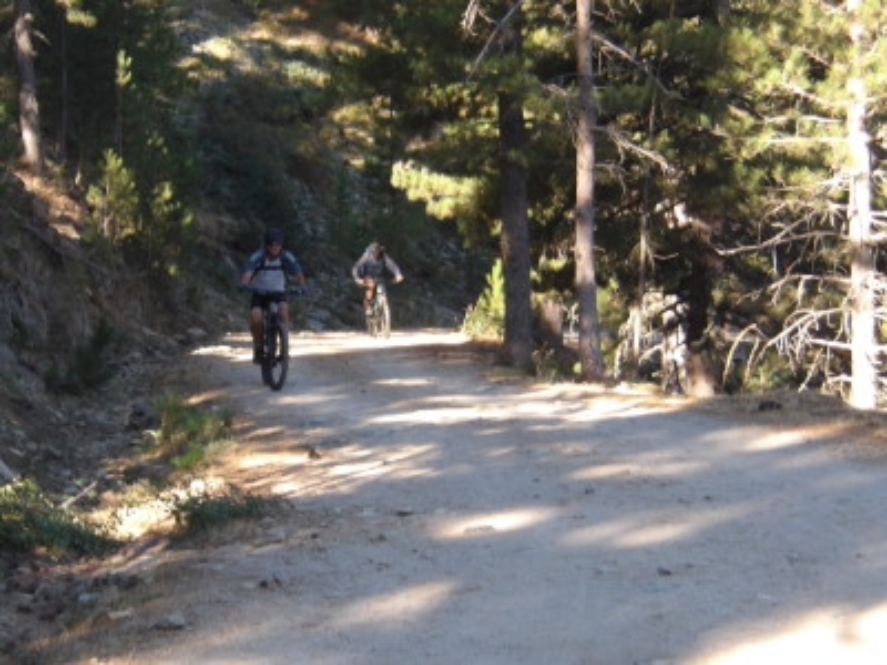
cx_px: 444
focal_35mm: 87
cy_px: 332
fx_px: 2229
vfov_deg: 17.0
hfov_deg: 22.5
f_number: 5.6
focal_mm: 15.6
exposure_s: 1/49
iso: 100
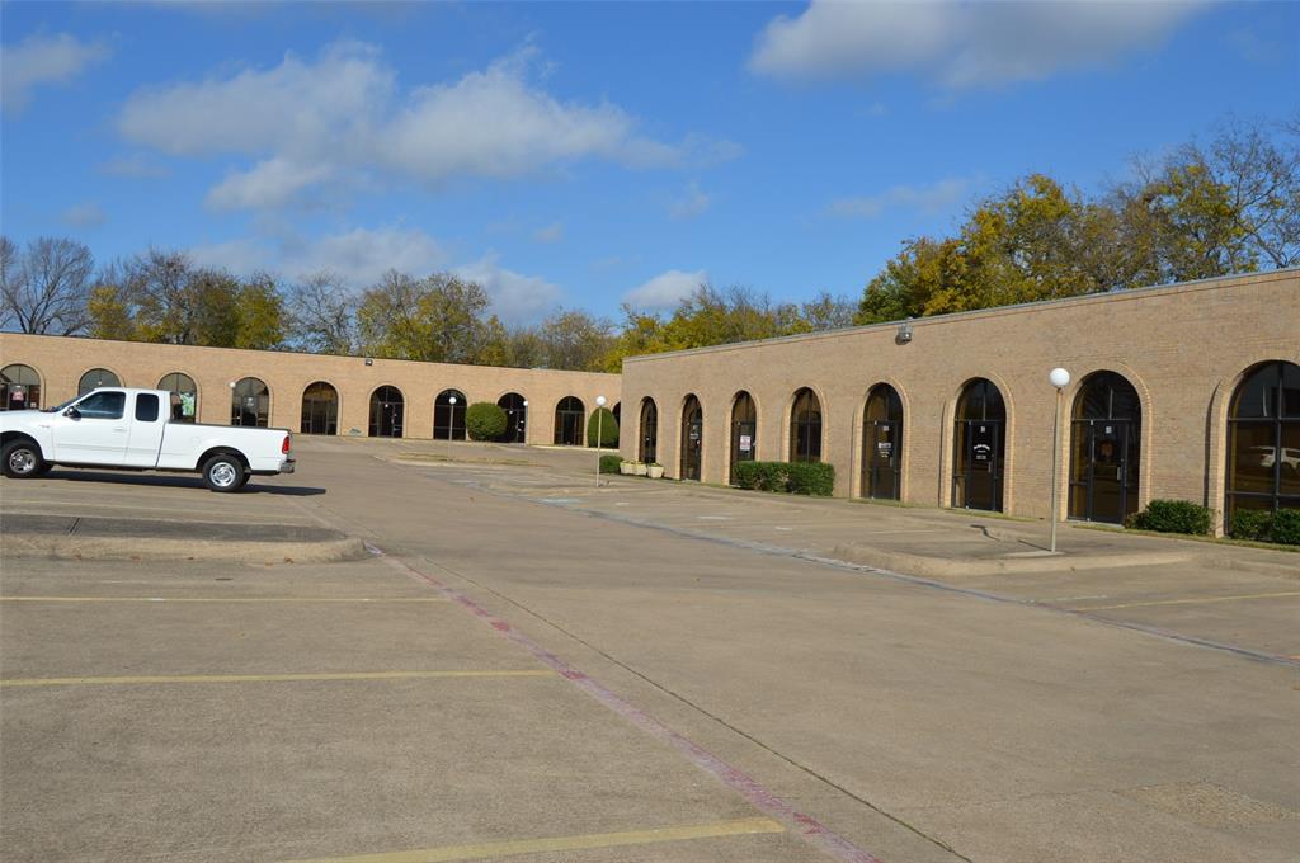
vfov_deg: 43.5
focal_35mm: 30
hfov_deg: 62.0
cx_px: 650
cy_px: 432
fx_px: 1082
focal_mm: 20
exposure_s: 1/400
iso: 100
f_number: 10
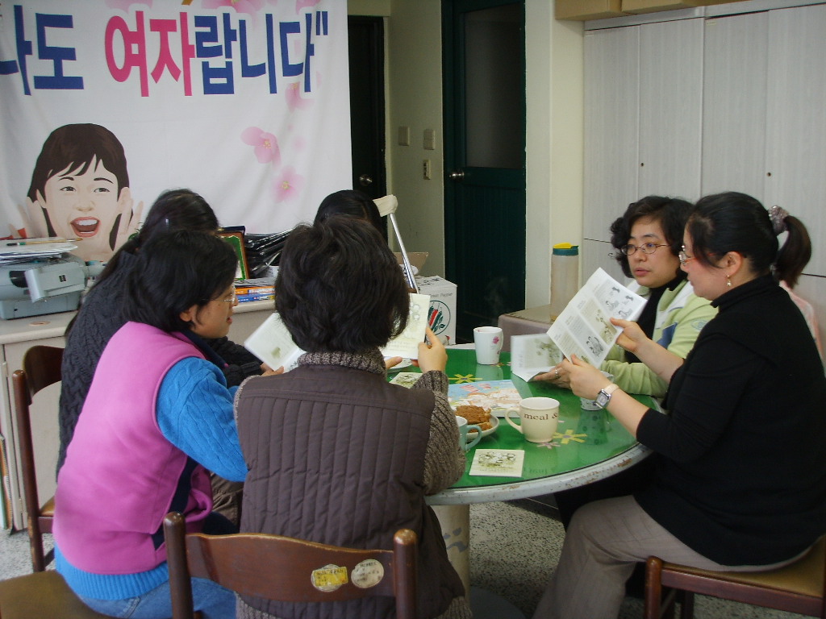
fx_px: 931
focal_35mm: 39
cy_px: 310
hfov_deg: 47.9
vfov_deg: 36.8
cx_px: 413
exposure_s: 1/15
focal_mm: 6.6
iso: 63
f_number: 3.5
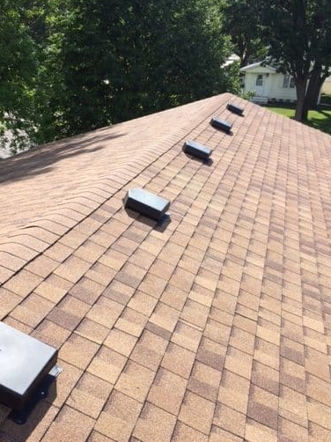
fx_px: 472
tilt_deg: -25.4
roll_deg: -0.4
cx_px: 135
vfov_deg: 49.9
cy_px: 260
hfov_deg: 38.5
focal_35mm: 37
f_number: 2.2
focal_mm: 4.15
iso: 32
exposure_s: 1/1026
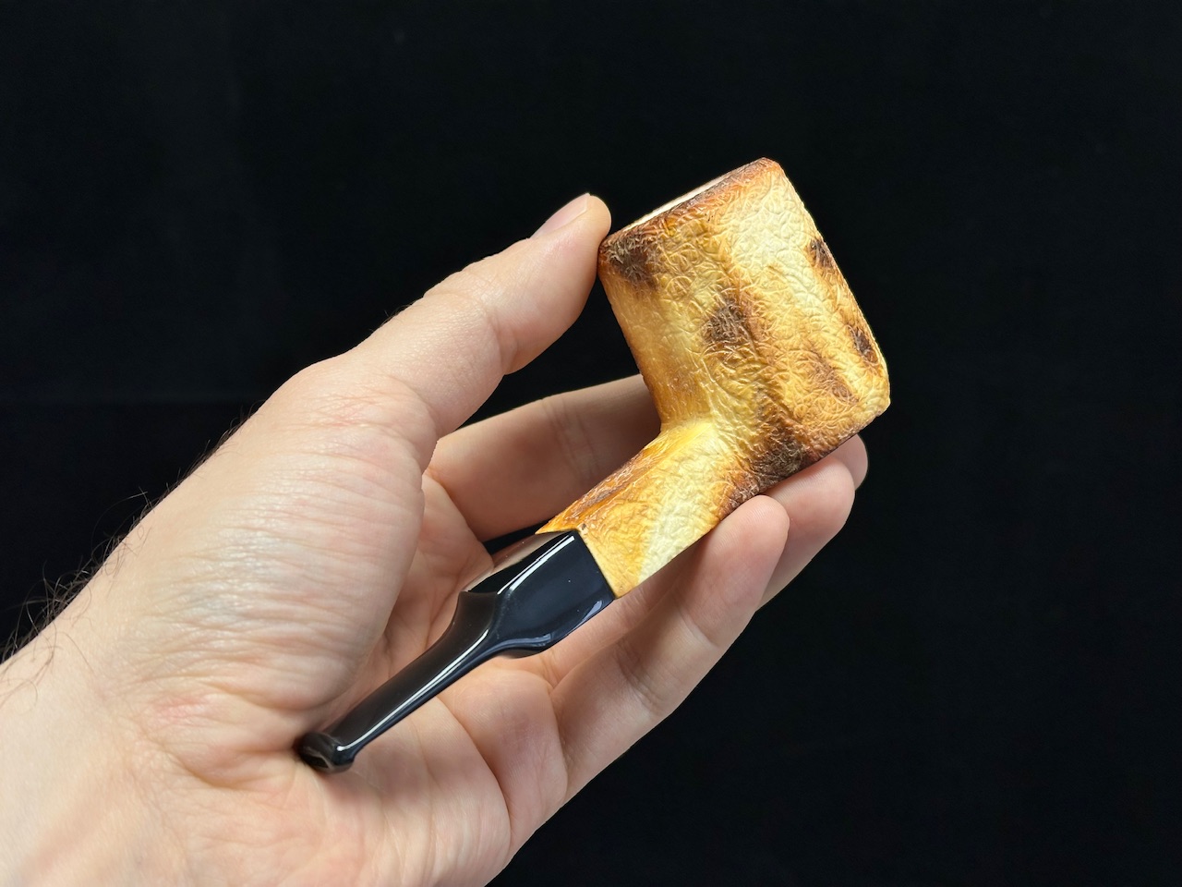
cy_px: 444
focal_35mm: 48
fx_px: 1639
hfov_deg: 39.7
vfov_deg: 30.3
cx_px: 591
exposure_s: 1/124
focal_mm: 6.86
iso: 64
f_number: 1.78
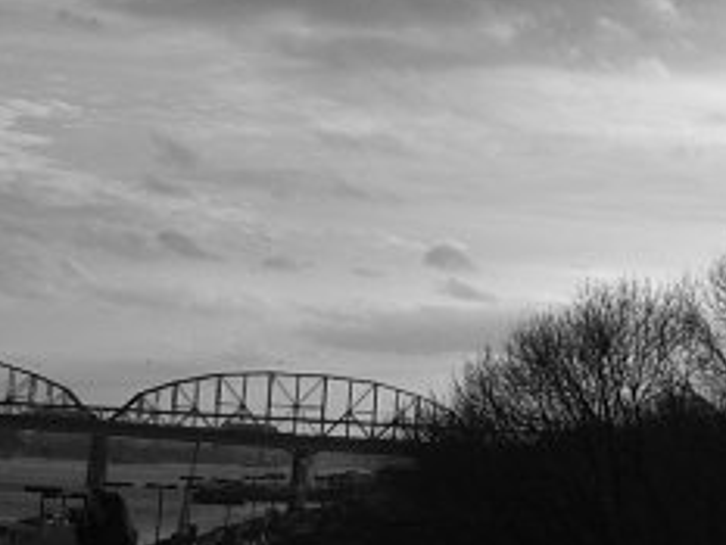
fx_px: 2581
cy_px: -137
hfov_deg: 15.0
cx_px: 1048
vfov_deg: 11.8
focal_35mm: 123
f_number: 4.3
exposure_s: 1/400
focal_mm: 5.8
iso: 50
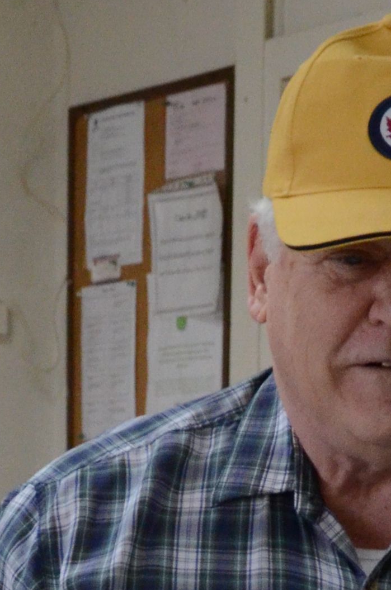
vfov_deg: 10.5
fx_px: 2980
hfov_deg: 7.5
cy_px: 1106
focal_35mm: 182
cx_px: 144
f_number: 4.5
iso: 2000
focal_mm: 26
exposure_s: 1/80
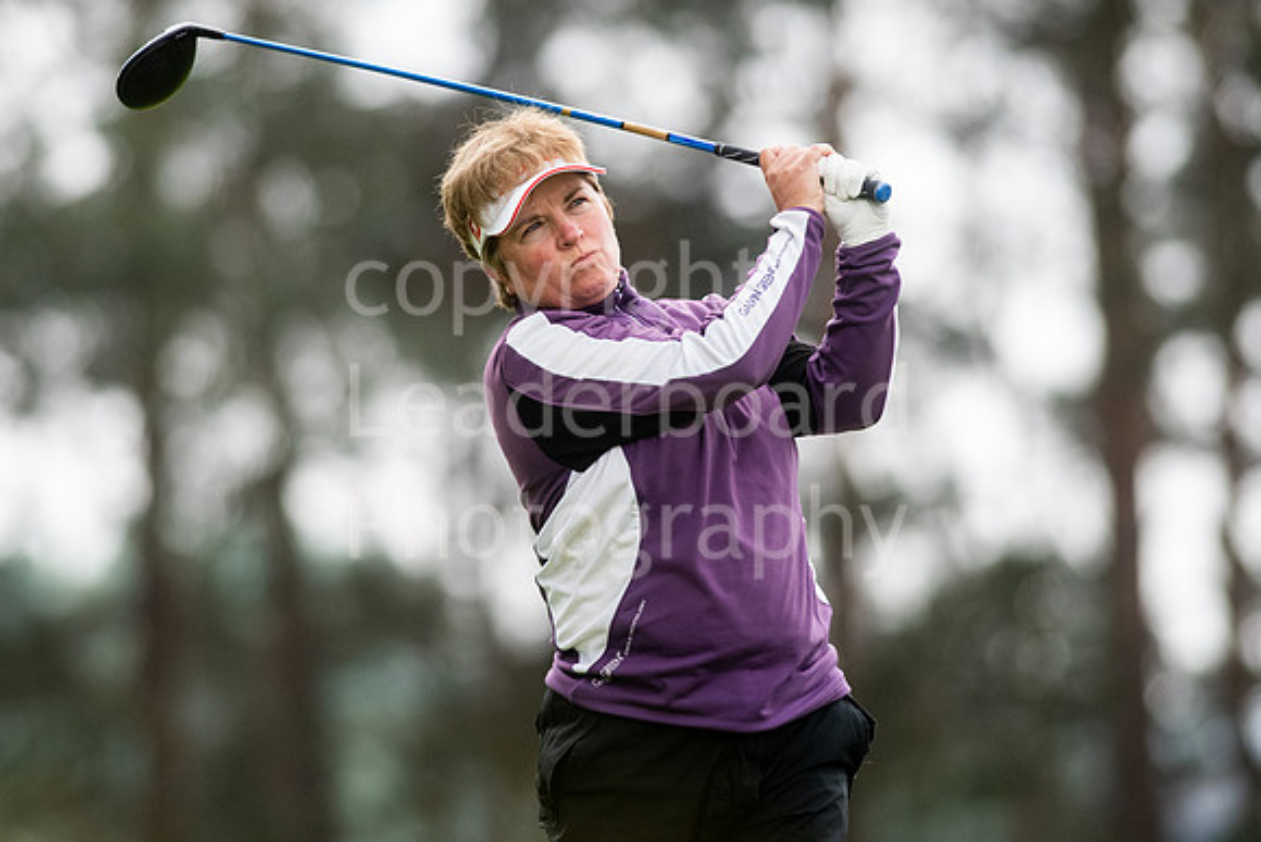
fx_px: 17697
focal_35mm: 505
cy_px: 369
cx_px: 553
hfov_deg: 4.1
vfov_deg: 2.7
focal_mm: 300
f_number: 4
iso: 1600
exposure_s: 1/1250
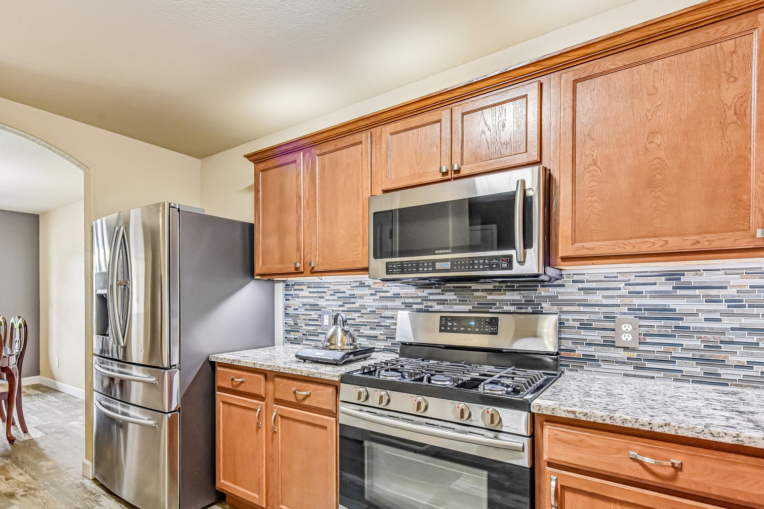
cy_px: 299
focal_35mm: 19
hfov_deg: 85.8
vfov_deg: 64.1
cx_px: 303
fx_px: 403
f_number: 8
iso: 1000
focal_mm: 14
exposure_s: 1/15
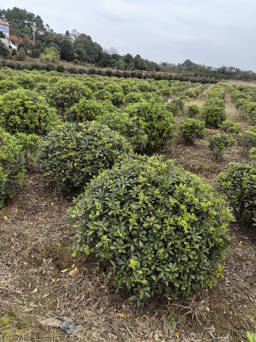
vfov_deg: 65.3
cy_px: 171
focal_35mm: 27
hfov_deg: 51.3
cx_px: 128
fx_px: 266
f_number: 2
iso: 50
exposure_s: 1/360
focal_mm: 5.75
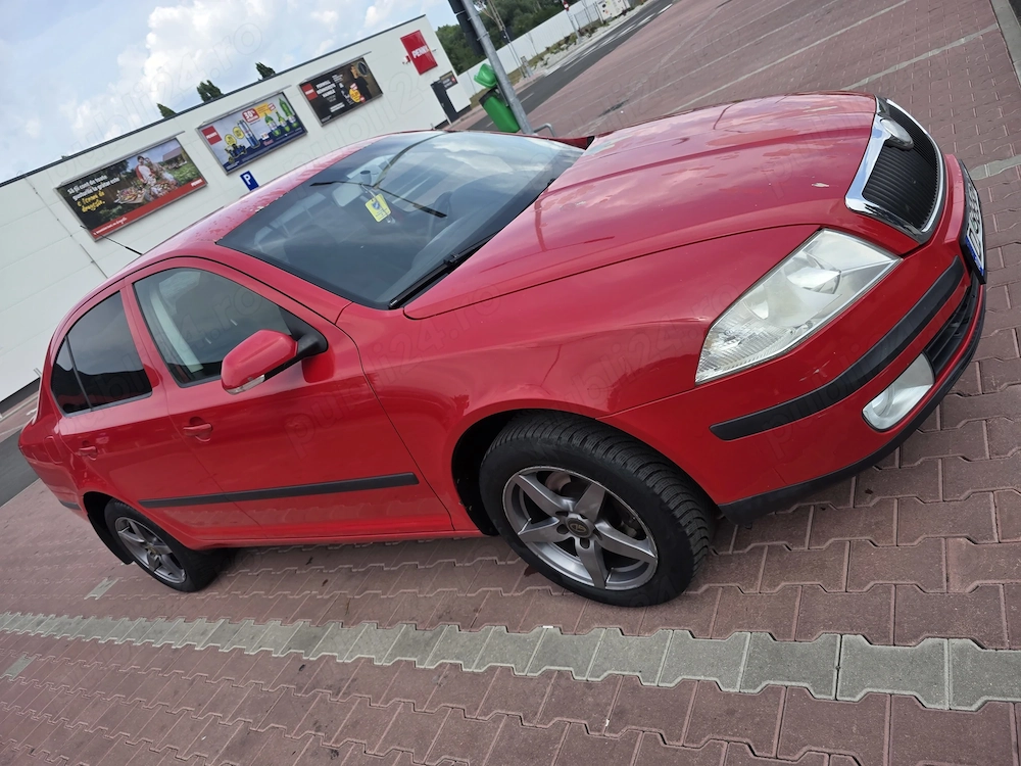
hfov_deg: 73.9
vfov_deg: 58.9
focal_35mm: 23
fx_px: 678
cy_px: 383
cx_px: 510
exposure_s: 1/3972
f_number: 1.7
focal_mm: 6.3
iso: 80
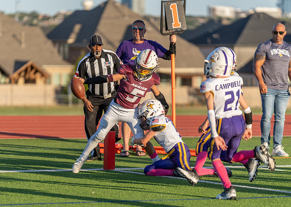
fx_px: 1984
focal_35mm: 240
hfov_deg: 8.4
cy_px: 115
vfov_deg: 6.0
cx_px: 116
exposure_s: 1/1250
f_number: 2.8
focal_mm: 200
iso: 125
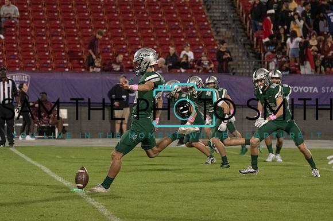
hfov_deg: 8.3
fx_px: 2291
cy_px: 105
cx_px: 154
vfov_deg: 5.5
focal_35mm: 248
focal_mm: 179
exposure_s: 1/1250
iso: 8000
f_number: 5.6
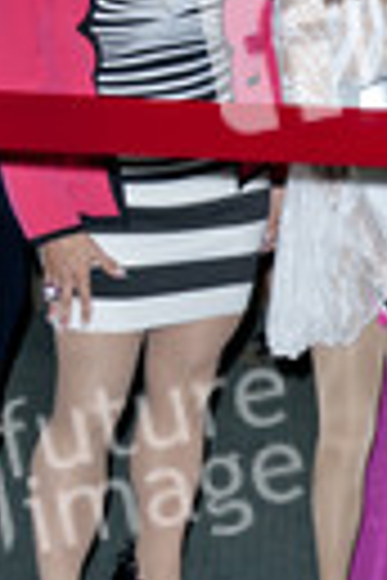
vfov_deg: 16.5
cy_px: 252
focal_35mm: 124
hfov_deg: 10.7
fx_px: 1999
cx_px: 565
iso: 400
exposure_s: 1/320
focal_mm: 40
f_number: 4
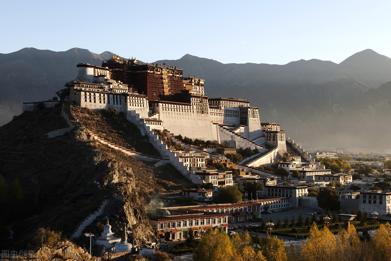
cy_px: 130
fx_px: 761
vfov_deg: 19.5
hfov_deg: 28.8
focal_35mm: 70
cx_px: 196
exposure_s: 1/20
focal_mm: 70
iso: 100
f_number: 14
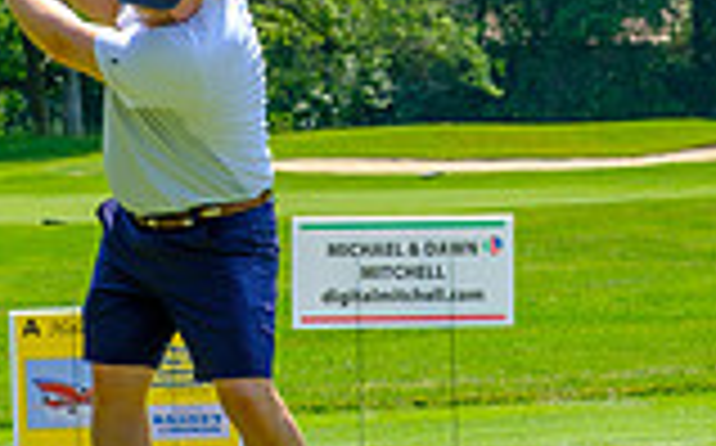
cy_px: 158
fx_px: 4269
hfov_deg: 9.6
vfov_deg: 6.0
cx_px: 203
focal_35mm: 219
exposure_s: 1/320
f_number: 5.6
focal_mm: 50.5
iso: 200
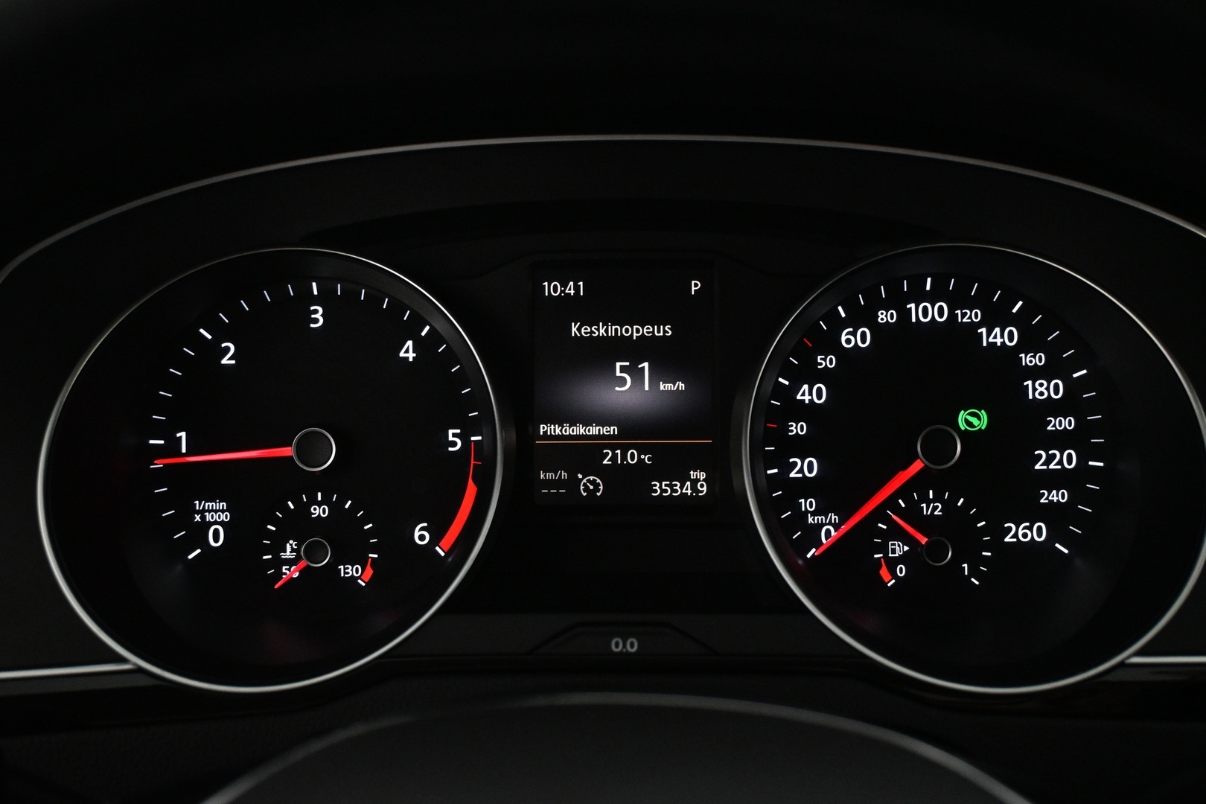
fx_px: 1382
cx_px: 603
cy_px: 402
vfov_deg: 32.4
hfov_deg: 47.2
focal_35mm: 41
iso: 3600
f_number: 4.5
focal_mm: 27.5
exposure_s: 1/125
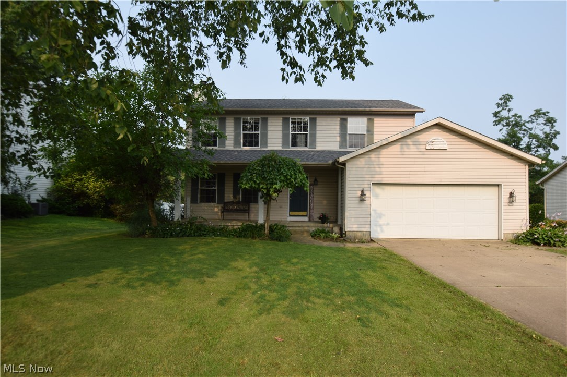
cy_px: 188
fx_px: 331
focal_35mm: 21
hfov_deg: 81.2
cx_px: 284
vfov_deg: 59.5
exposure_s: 1/200
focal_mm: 14
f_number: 7.1
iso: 100
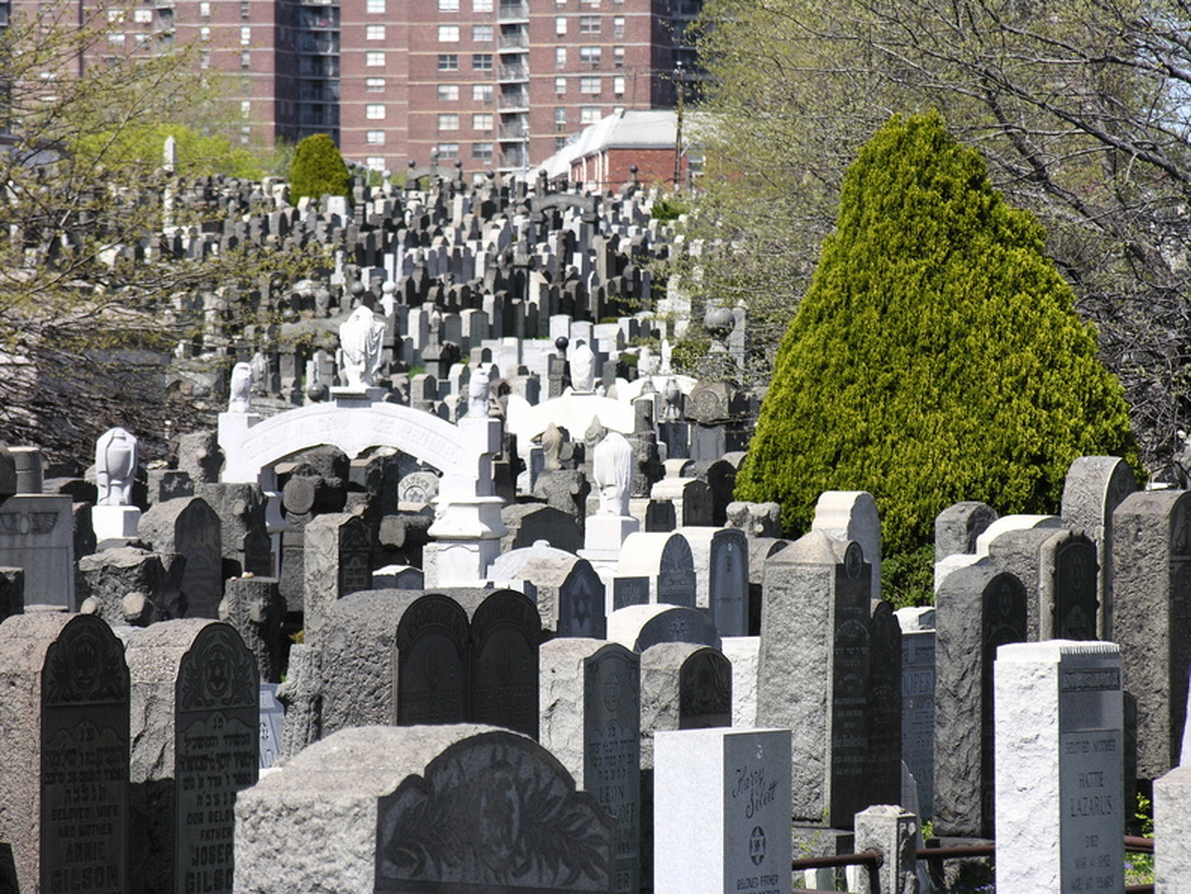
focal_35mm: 240
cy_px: 447
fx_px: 8257
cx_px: 596
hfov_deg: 8.2
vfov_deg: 6.2
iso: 50
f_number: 4.9
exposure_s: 1/303
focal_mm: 61
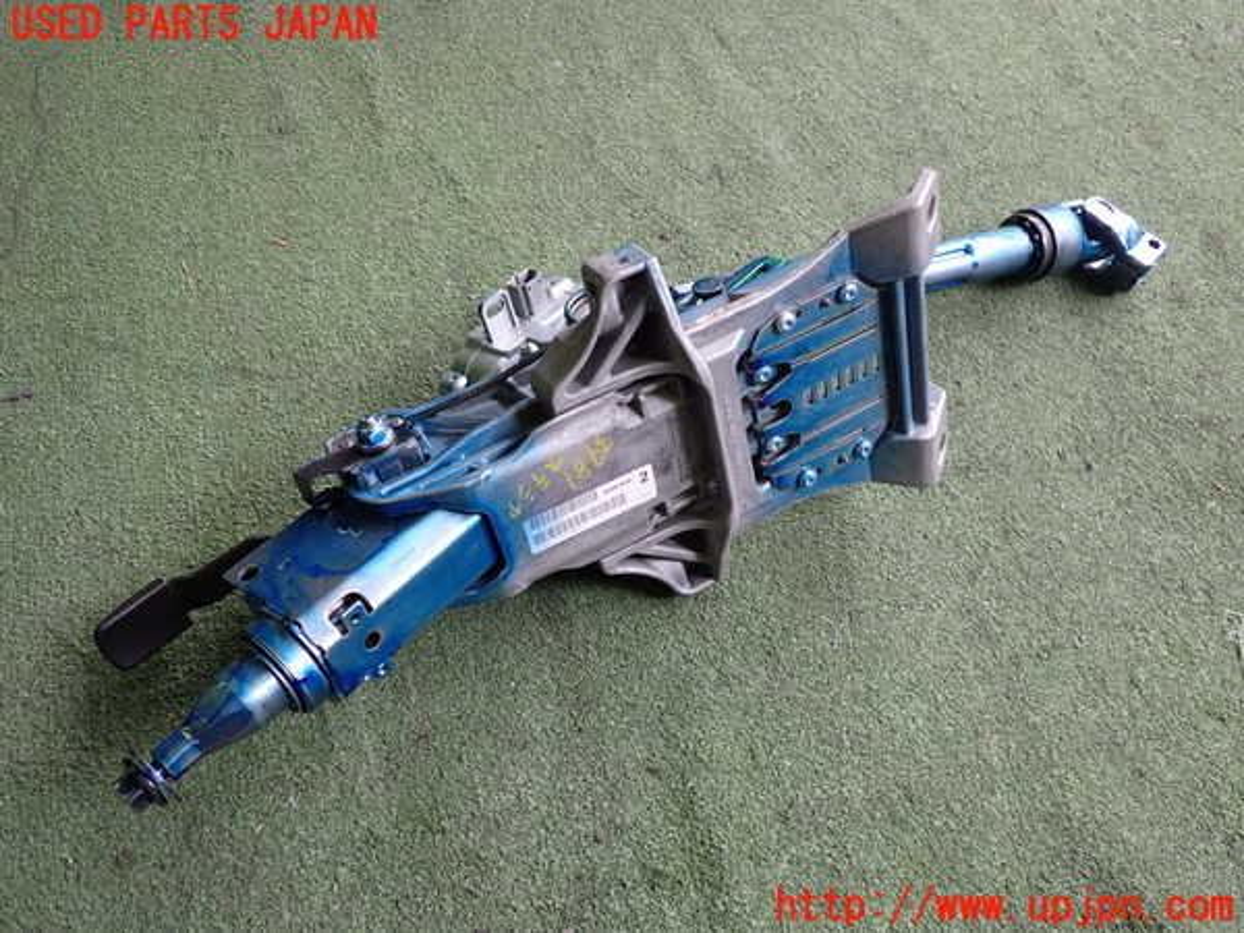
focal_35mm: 30
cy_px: 466
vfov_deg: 46.8
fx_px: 1078
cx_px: 622
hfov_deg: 60.0
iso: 200
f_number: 2.3
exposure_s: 1/80
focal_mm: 5.4
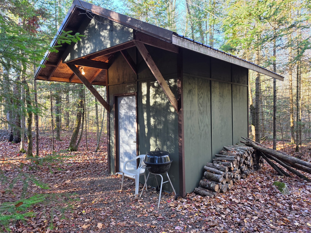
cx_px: 156
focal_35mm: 23
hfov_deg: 73.9
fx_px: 207
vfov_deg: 58.9
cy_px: 116
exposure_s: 1/180
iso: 50
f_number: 1.4
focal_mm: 6.5
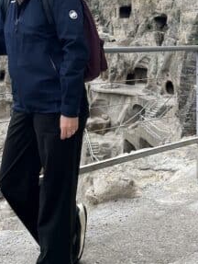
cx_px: 95
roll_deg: +0.6
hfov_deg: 25.7
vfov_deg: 32.3
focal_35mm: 57
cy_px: 34
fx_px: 434
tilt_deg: -1.2
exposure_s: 1/4831
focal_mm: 5.7
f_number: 1.5
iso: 50
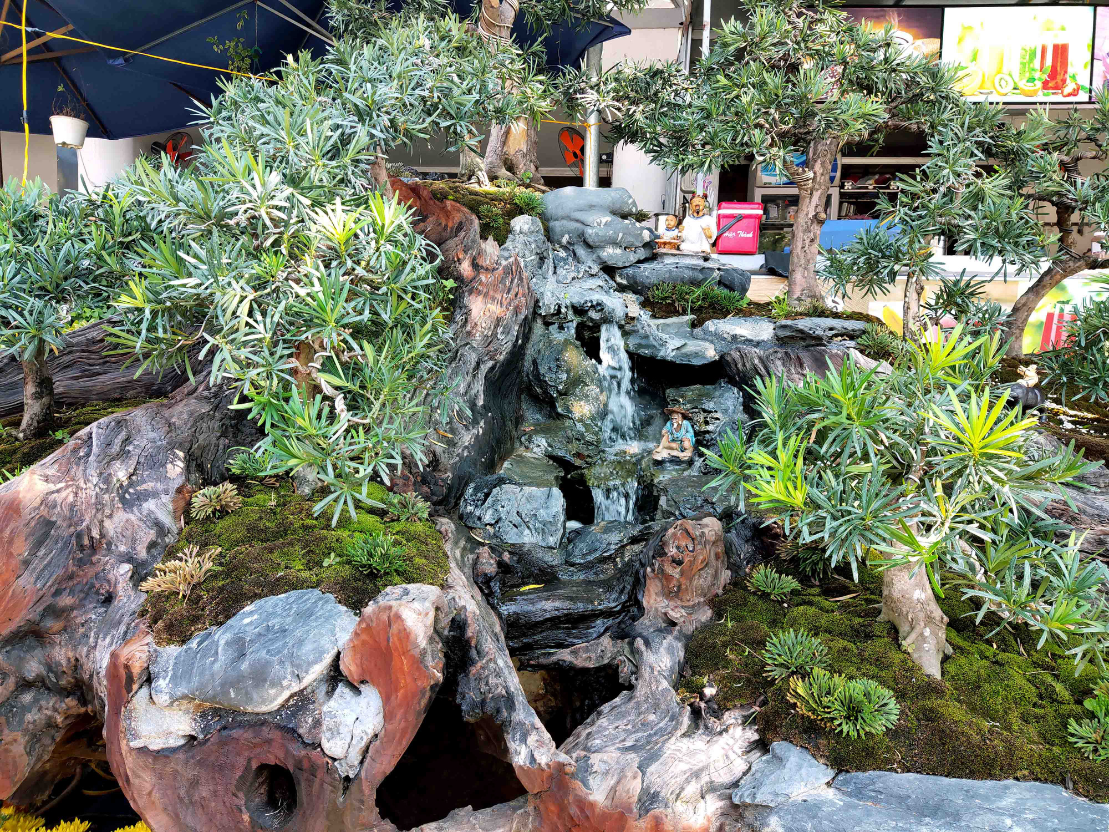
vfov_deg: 54.9
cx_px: 554
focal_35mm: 25
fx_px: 801
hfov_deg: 69.4
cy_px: 416
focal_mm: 4.71
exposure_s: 1/145
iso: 50
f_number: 1.7
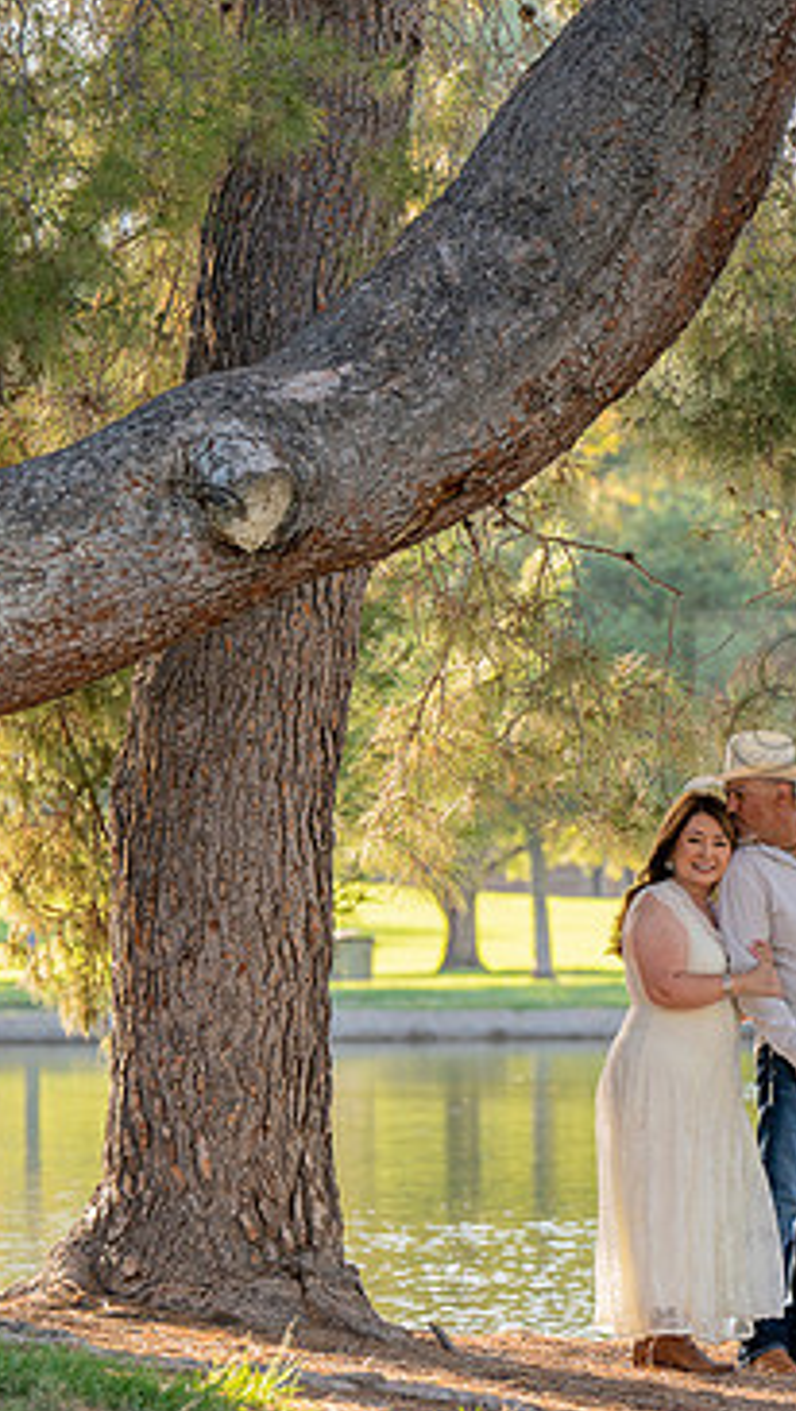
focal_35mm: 316
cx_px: 1032
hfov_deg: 3.8
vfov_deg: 6.8
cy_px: 702
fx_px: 11827
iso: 200
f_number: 5.6
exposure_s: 1/200
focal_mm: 190
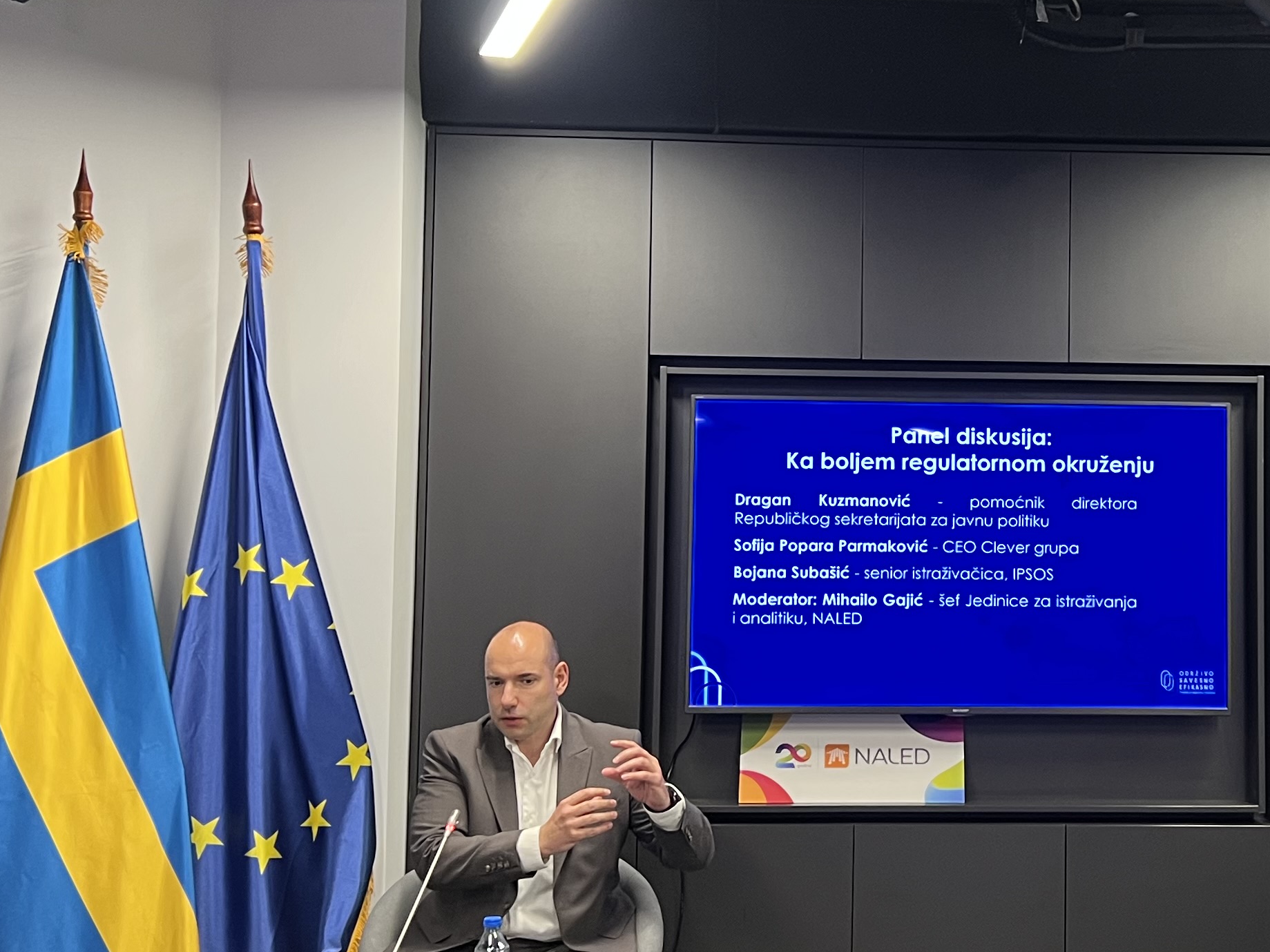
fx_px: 2091
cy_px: 410
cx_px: 961
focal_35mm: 57
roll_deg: -0.4
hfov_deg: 33.1
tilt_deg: +4.3
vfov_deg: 25.6
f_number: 1.5
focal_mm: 5.7
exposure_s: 1/60
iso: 125
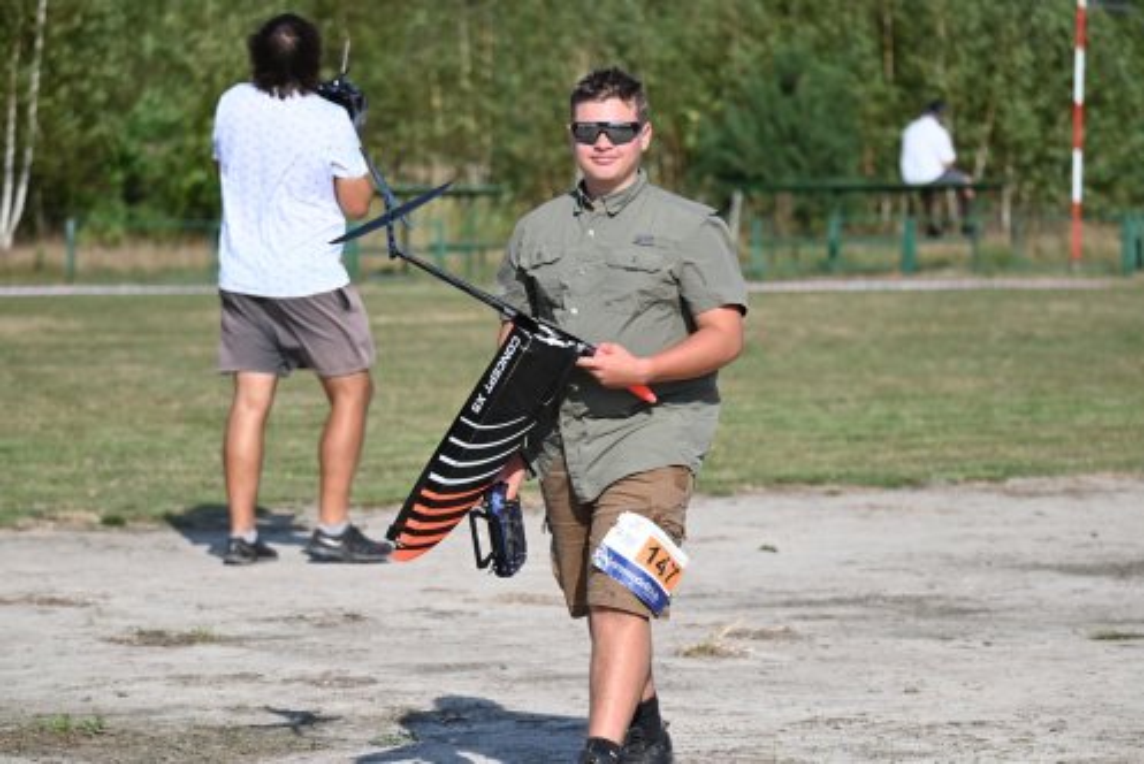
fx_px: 6200
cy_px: 382
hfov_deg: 10.5
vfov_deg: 7.1
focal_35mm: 195
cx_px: 572
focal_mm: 195
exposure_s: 1/4000
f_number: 6.3
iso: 640
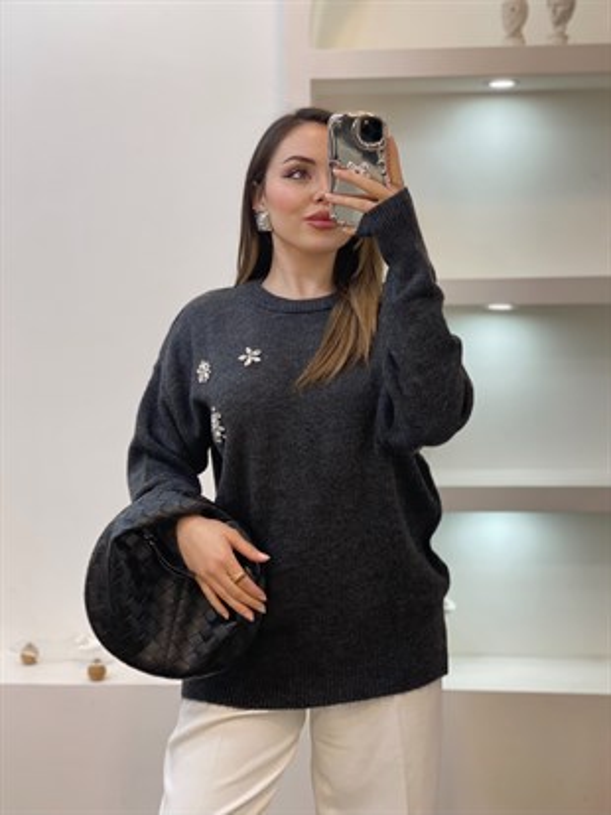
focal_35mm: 52
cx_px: 306
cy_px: 408
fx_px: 1223
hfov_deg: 28.0
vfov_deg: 36.8
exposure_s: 1/100
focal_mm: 6
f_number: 2
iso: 100
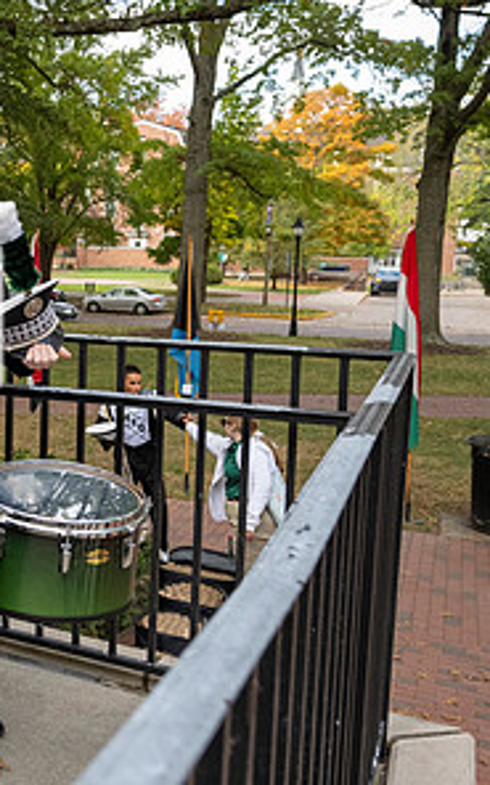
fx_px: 919
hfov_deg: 24.7
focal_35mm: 43
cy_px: 343
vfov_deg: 46.1
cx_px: -196
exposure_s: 1/1000
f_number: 4
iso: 1000
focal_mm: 21.5
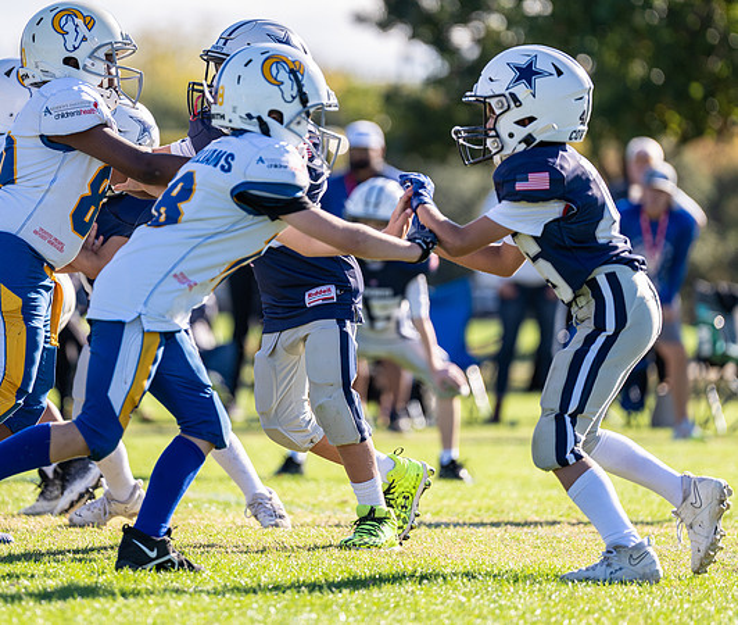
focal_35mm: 298
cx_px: 289
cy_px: 236
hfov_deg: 6.3
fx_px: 6656
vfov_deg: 5.4
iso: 100
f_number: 2.8
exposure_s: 1/1250
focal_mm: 200
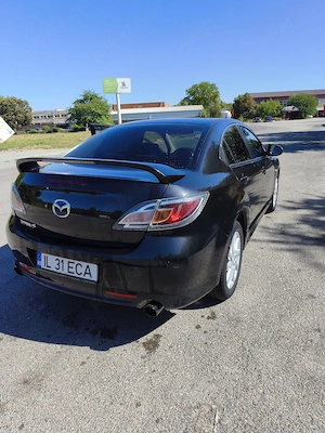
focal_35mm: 23
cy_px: 216
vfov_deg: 73.9
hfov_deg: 58.9
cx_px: 162
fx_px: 288
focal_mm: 6.06
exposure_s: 1/654
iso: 50
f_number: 1.7
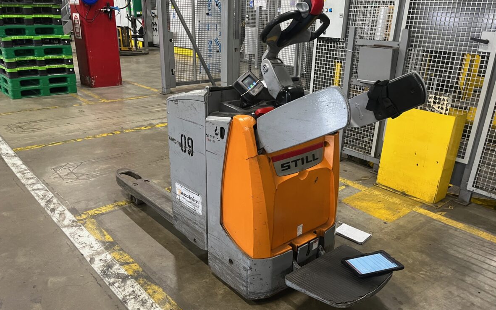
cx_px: 249
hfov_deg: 66.5
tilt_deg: -22.9
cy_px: 167
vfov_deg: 44.5
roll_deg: -1.2
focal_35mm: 28
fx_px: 378
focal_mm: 5.1
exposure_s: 1/56
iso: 400
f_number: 1.6
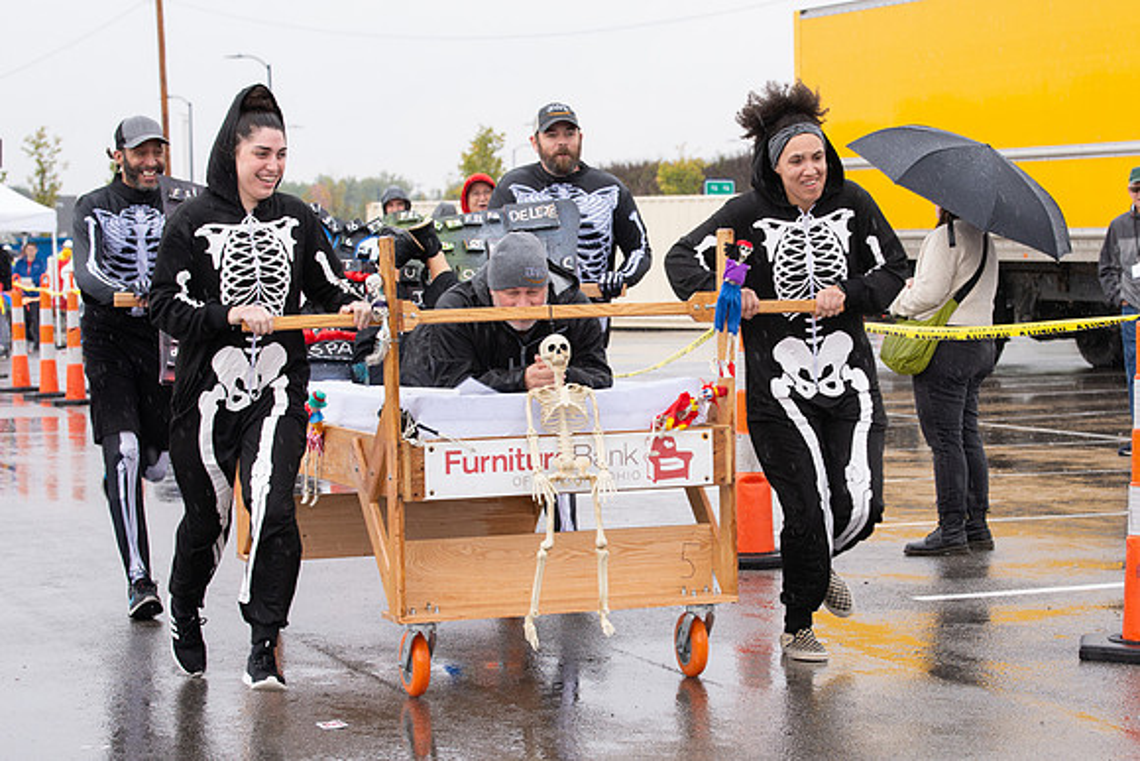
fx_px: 3211
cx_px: 680
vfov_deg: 13.5
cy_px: 426
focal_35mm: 101
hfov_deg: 20.1
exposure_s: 1/400
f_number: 7.1
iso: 800
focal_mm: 85
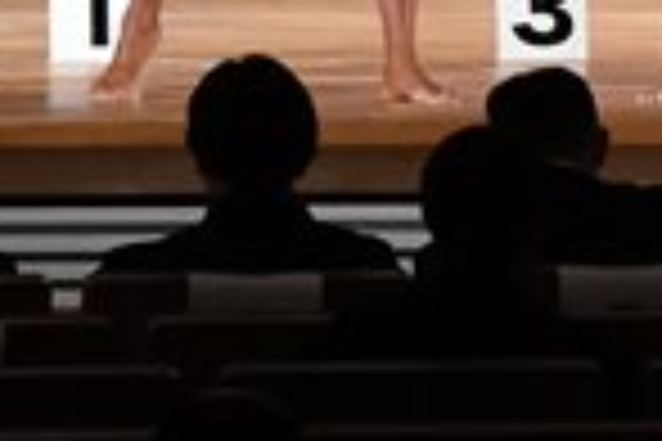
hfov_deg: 4.2
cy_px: -436
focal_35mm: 489
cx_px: 633
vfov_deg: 2.8
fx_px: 8991
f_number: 5.6
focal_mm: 62
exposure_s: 1/400
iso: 3200
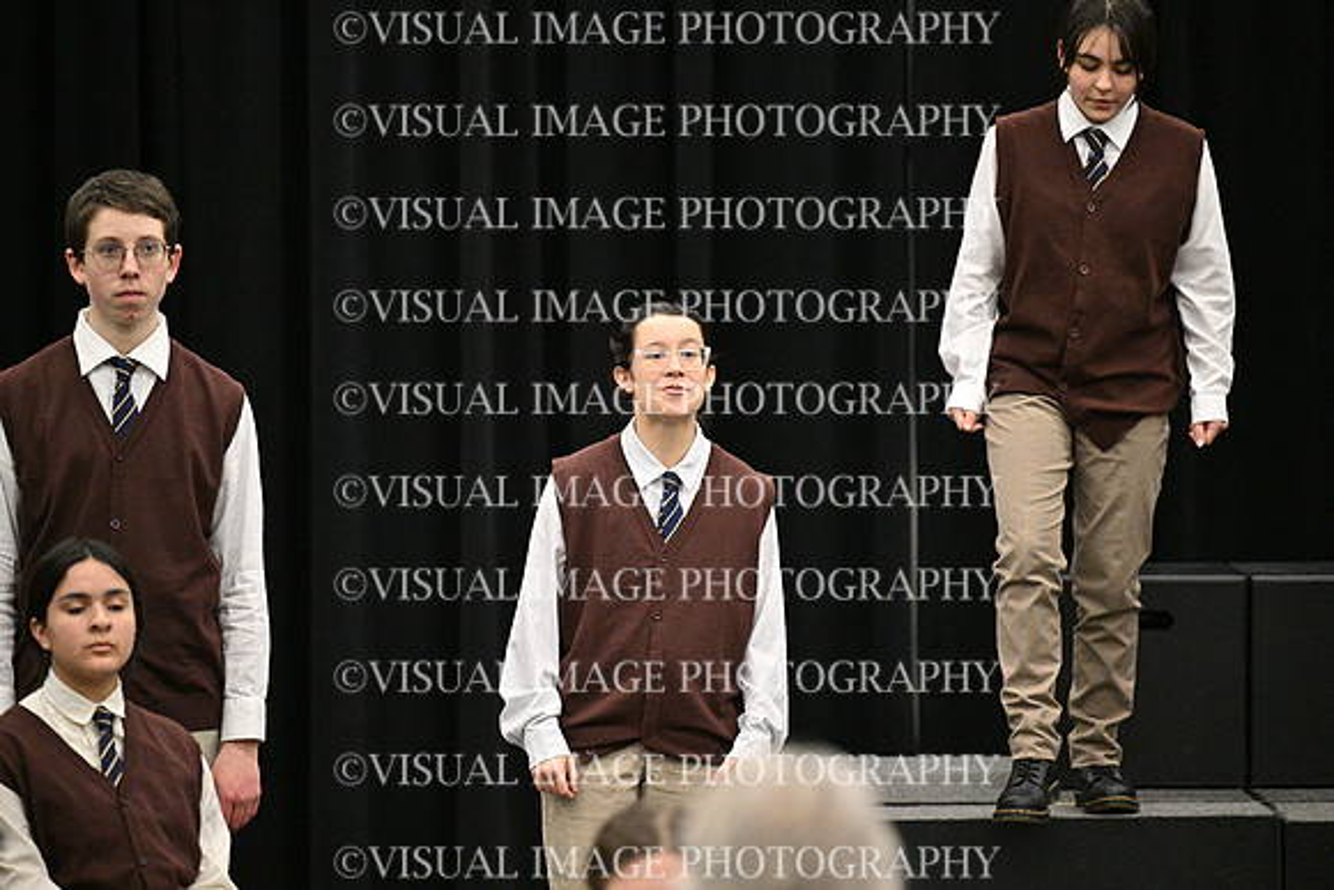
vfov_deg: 6.9
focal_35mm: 200
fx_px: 7412
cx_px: 667
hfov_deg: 10.3
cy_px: 445
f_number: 2.8
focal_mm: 200
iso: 6400
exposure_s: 1/800
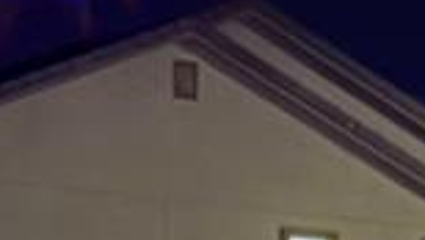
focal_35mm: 254
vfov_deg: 4.0
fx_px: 2865
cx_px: 512
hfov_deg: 8.4
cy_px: 1377
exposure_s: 1/5
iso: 1250
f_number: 1.78
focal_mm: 6.76
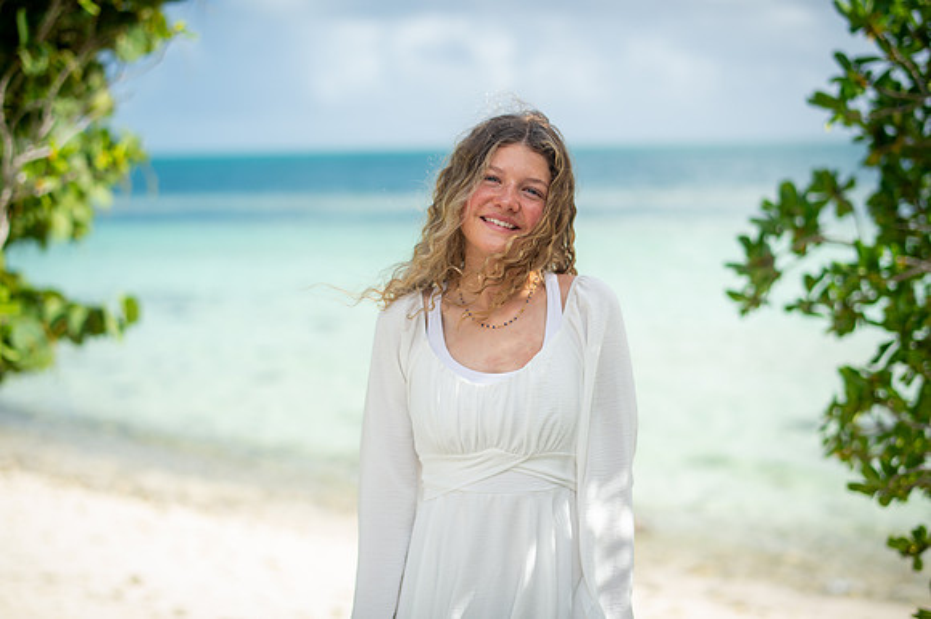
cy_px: 310
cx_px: 466
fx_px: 1499
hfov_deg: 34.5
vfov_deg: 23.4
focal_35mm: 58
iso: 200
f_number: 2
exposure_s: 1/1250
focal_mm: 58
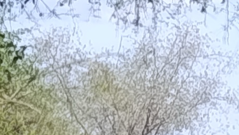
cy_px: 300
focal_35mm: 327
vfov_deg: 3.7
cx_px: 74
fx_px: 2073
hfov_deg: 6.6
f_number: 1.7
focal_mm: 5.24
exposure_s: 1/391
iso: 50
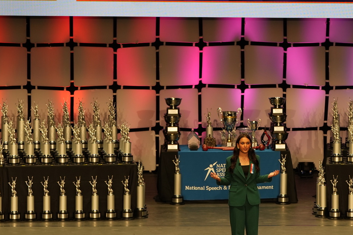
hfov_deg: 7.0
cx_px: 233
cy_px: 29
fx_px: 2902
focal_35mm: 296
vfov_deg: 4.6
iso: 500
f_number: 4
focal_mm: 124
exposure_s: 1/160
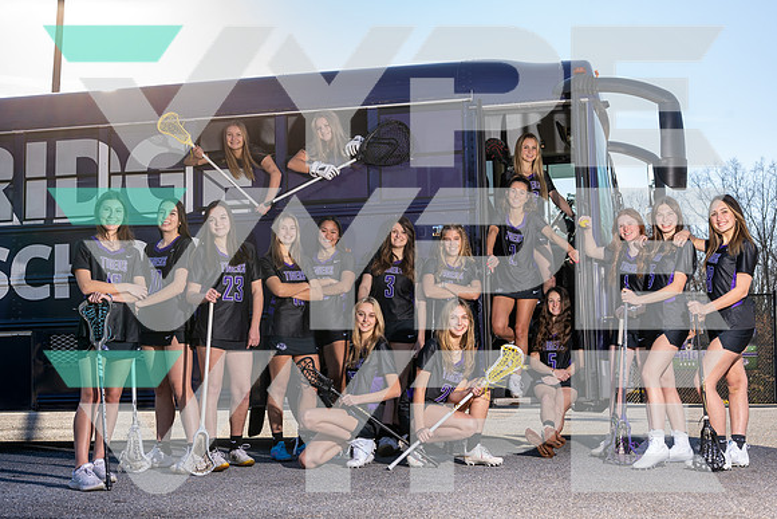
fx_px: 1079
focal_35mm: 50
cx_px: 388
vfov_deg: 27.0
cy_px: 260
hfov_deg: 39.6
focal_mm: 50
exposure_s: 1/160
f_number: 7.1
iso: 64
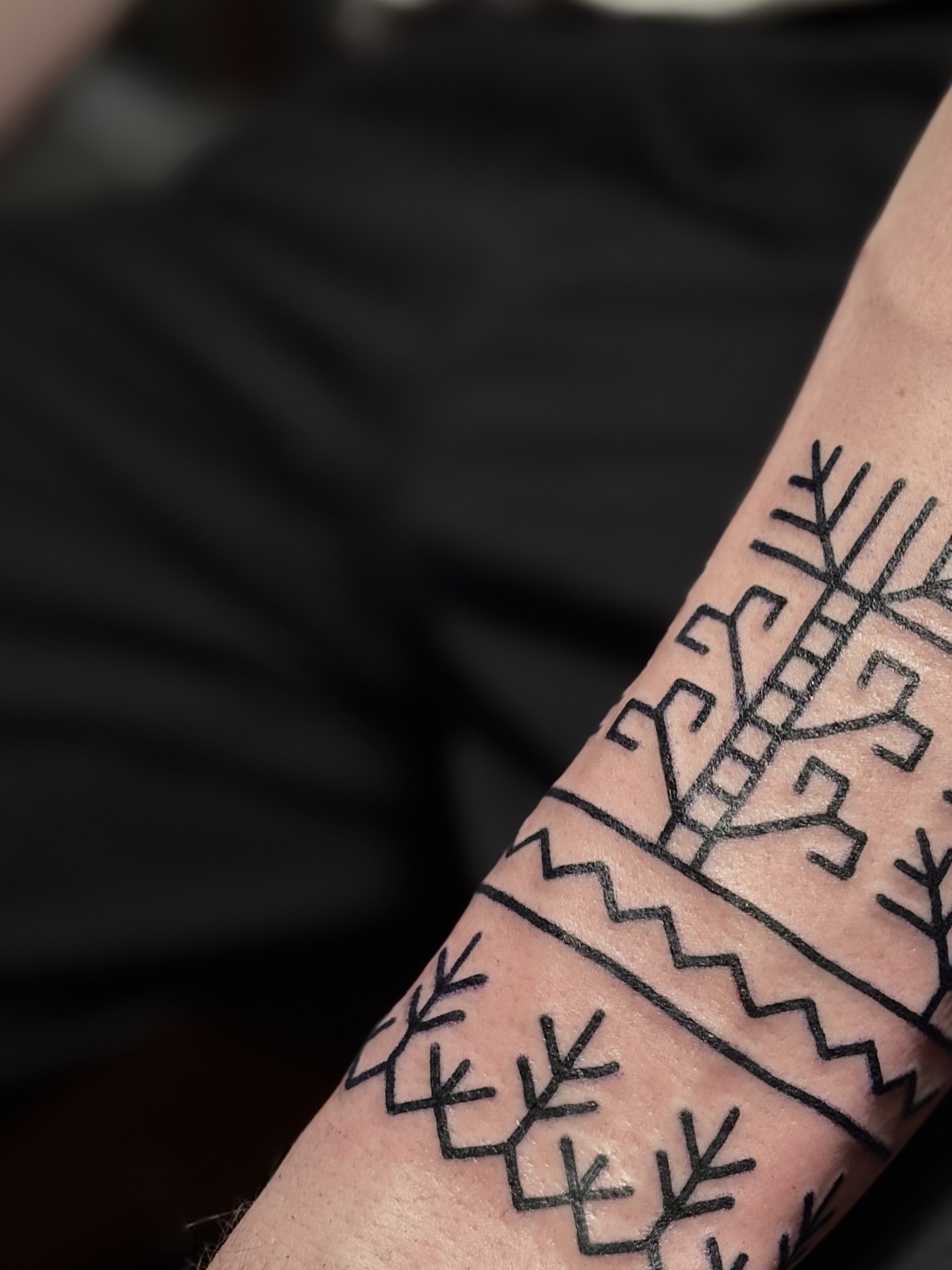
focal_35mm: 81
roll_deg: +1.8
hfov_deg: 18.1
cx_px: 731
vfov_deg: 24.0
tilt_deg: -16.6
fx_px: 2970
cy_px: 838
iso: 40
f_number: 1.6
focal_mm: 5.96
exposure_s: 1/50
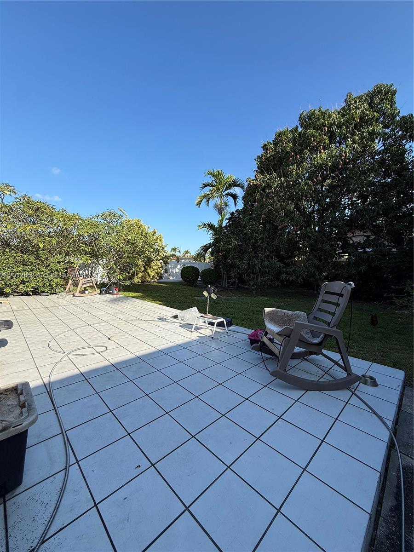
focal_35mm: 14
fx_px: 223
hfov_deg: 85.7
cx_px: 207
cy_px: 276
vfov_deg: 102.1
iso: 50
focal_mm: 2.22
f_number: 2.2
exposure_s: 1/1145
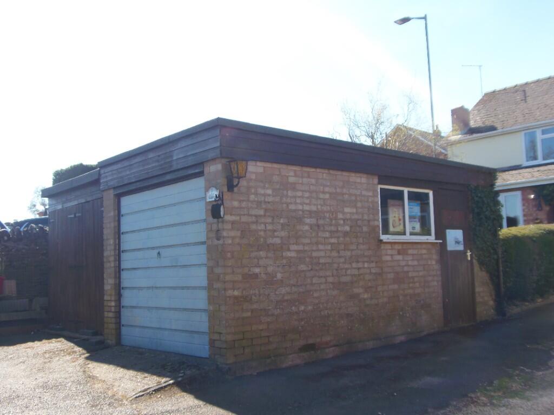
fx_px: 560
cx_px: 277
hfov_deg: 52.6
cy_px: 208
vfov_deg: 40.7
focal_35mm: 35
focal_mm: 6.5
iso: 64
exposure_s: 1/250
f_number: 3.4
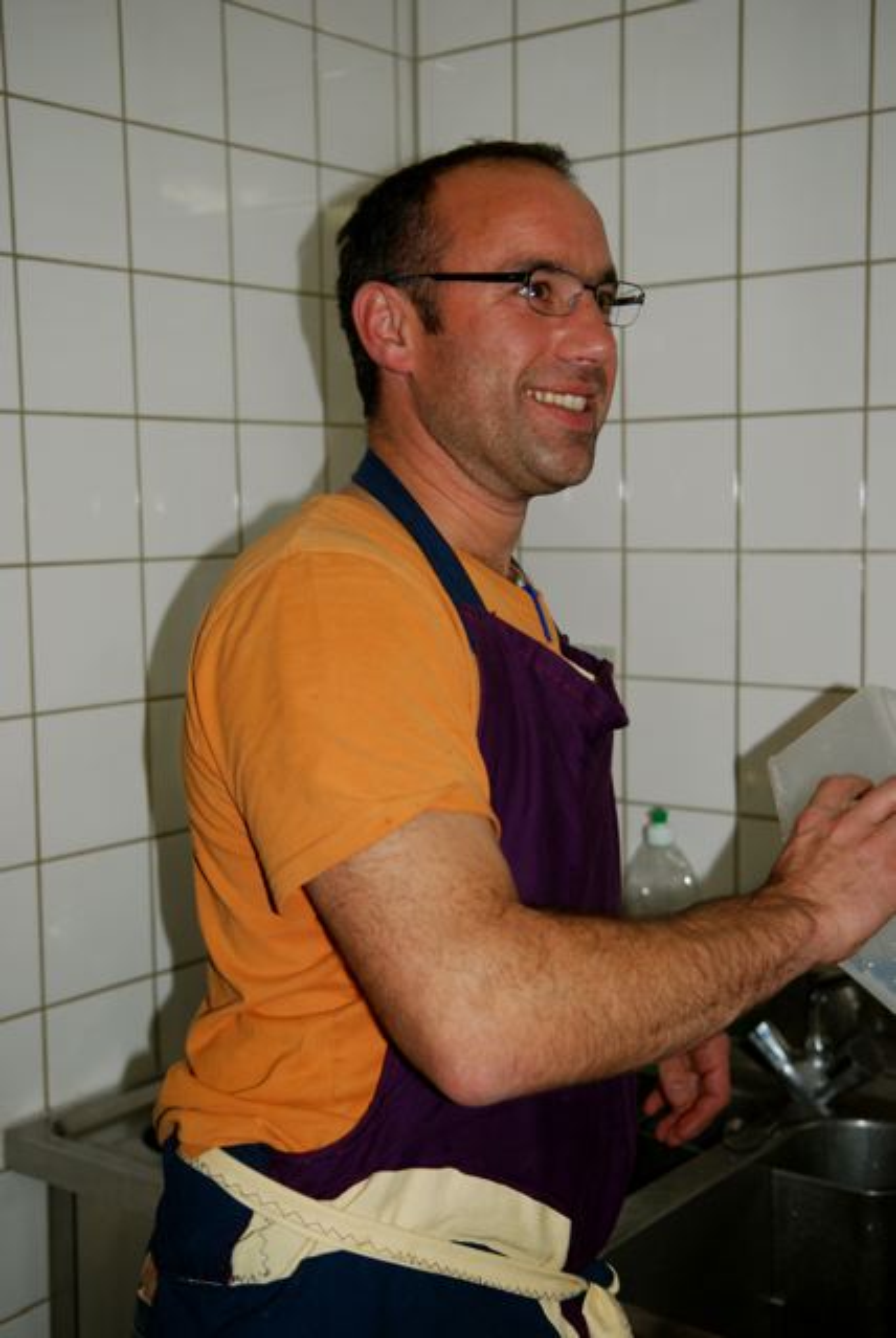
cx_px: 448
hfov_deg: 29.0
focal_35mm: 46
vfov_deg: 42.3
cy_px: 669
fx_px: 1730
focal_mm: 31
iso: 200
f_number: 2.8
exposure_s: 1/60
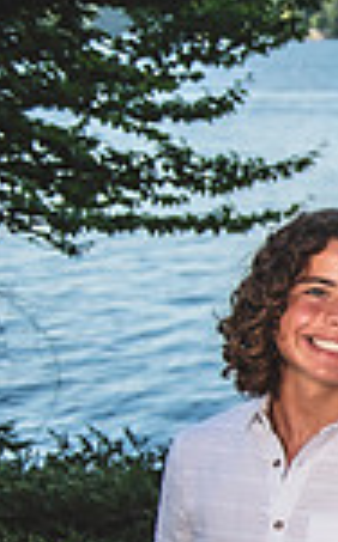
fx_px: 1892
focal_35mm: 128
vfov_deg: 16.1
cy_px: 508
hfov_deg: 8.4
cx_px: 1050
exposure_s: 1/640
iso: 100
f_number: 2.8
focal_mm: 32
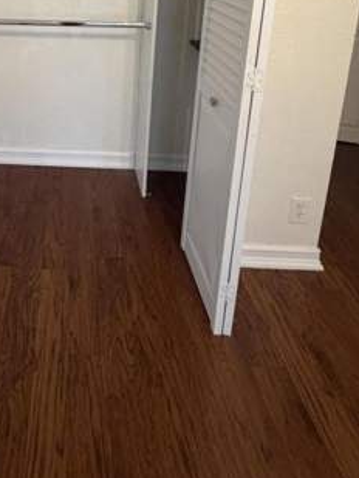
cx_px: 53
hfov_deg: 44.9
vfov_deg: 52.3
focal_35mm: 29
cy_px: 28
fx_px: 401
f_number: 2.2
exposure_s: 1/60
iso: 400
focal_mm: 2.22
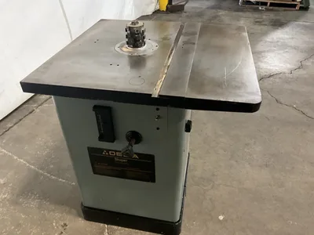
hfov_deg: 61.7
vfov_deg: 48.2
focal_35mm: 29
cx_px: 157
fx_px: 263
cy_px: 118
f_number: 1.8
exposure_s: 1/30
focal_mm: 3
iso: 320
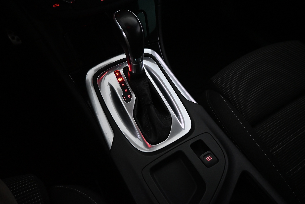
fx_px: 203
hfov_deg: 73.7
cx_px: 152
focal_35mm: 24
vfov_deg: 53.1
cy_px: 102
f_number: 3.5
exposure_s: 1/125
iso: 3200
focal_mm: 16
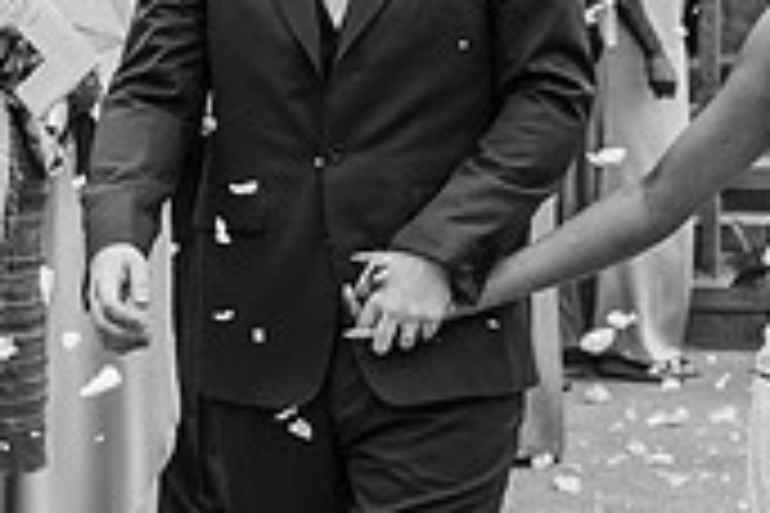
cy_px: 387
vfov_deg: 7.8
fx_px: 3764
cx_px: 621
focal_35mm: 176
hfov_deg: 11.6
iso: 280
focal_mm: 52
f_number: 5
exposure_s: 1/1000
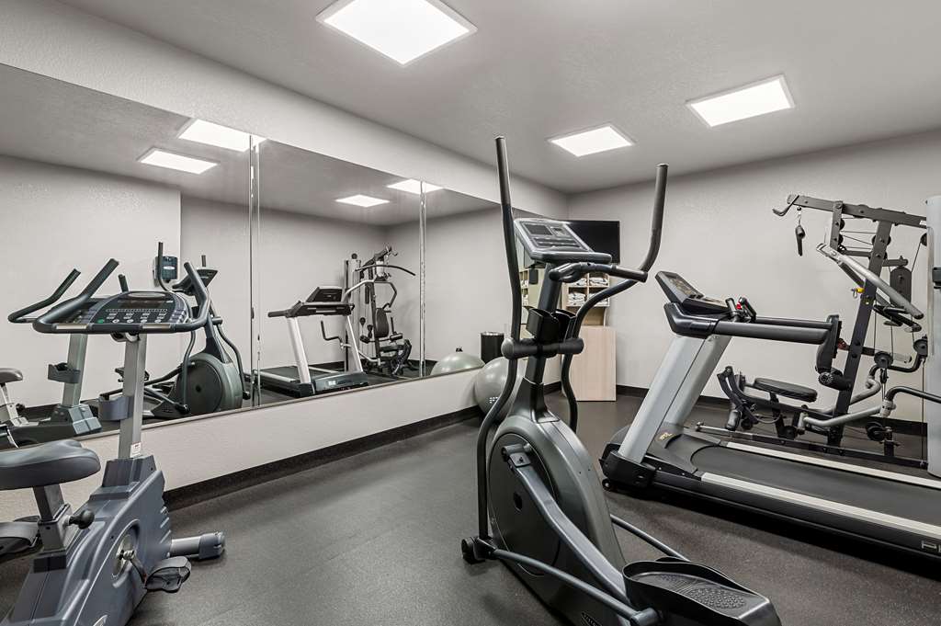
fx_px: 392
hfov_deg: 100.4
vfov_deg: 77.2
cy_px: 313
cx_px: 470
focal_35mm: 15
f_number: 8
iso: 400
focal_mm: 15
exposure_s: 1/1.67
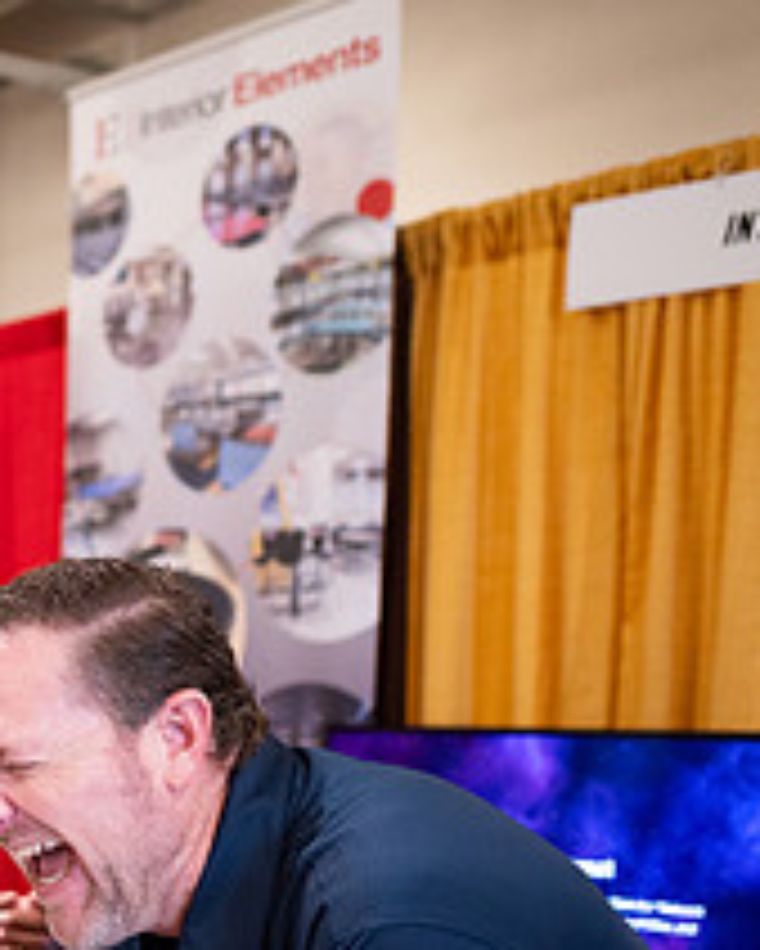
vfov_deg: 29.4
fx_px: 1742
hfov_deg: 21.9
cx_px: -256
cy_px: 835
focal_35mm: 62
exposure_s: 1/200
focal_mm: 24
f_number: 1.8
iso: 1250
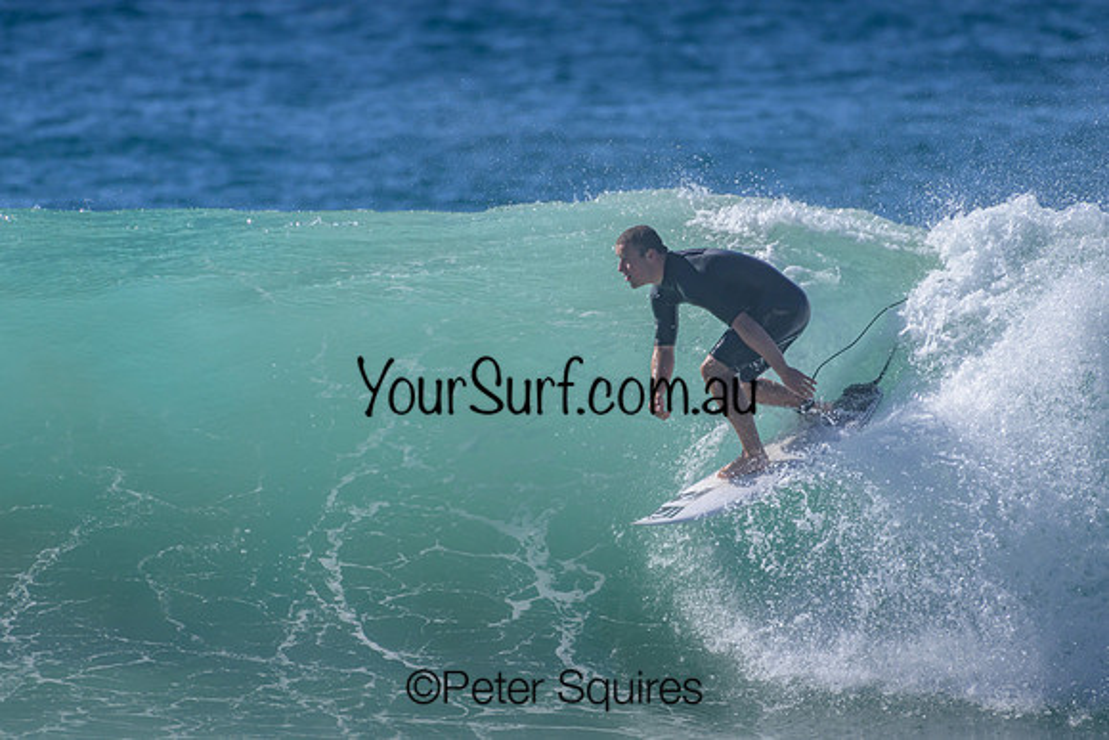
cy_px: 370
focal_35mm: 1000
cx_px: 554
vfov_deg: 1.4
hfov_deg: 2.1
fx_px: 30811
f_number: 11
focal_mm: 1000
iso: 800
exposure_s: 1/2000
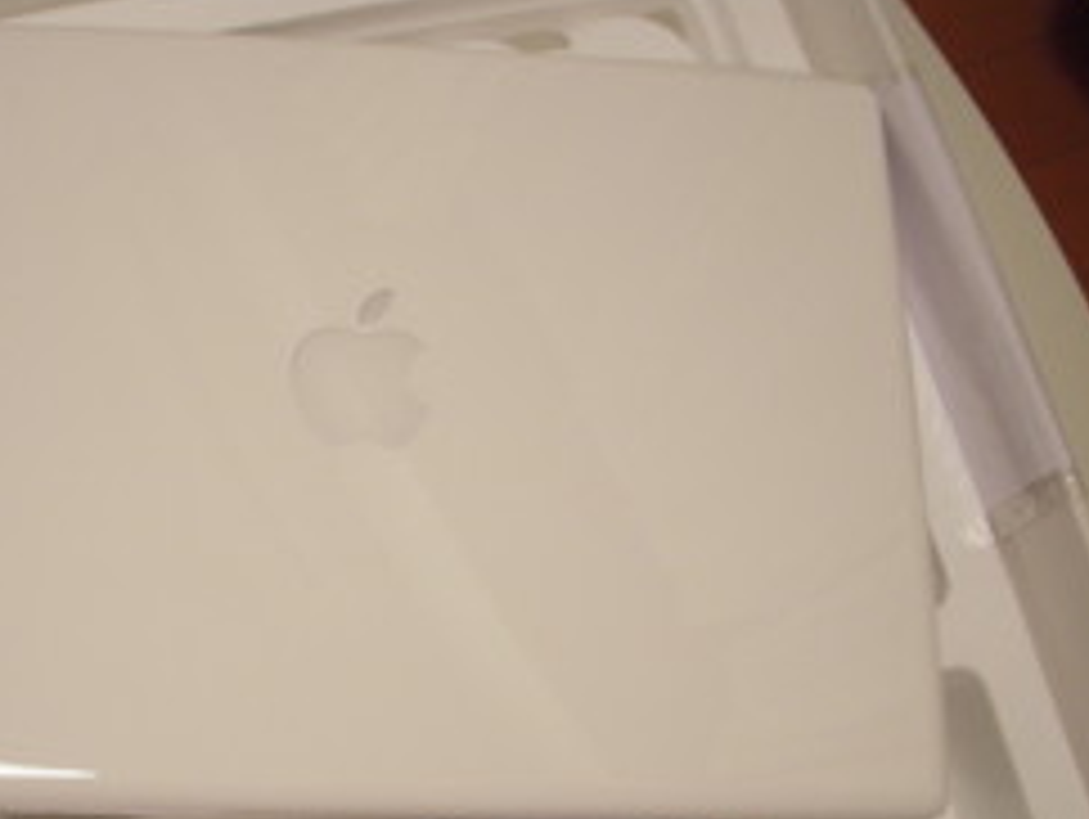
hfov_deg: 34.5
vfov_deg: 26.4
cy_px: 569
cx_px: 342
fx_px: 1732
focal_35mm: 55
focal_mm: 6.3
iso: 200
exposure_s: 1/20
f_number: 3.3
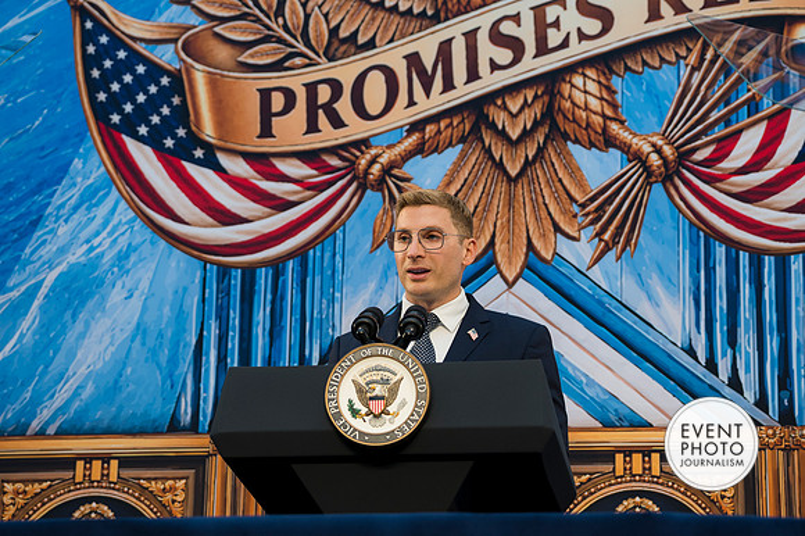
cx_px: 402
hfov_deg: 18.9
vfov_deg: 12.7
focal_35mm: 108
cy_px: 268
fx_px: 2414
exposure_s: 1/200
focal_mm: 72
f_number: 2.8
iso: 160
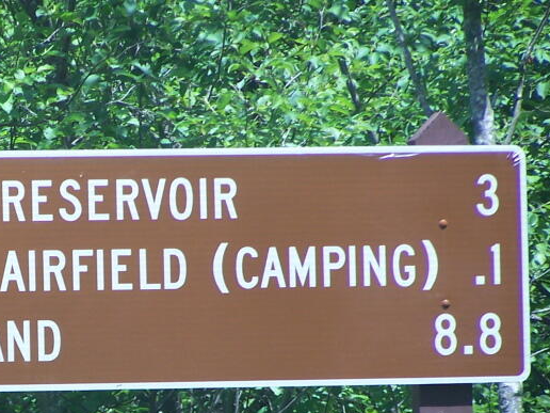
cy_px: 324
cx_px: 37
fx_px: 9676
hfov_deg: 3.3
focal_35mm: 609
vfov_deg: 2.4
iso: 80
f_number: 3.6
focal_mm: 51
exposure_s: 1/320
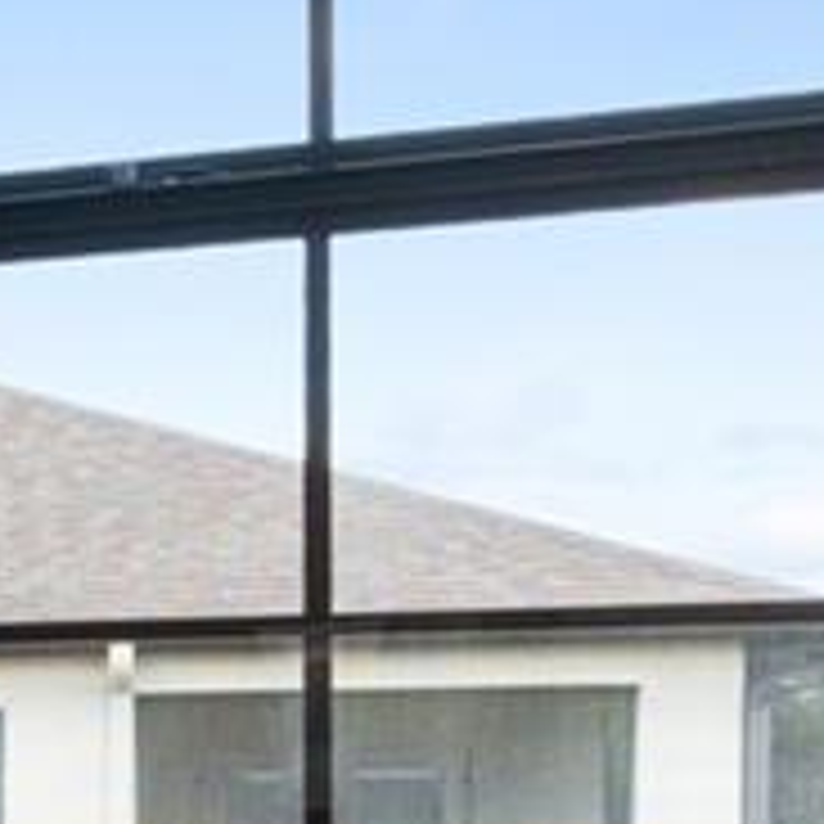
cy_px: 914
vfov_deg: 14.3
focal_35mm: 119
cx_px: -2364
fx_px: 3205
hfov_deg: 8.4
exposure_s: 1/6
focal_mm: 16
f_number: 8
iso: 200
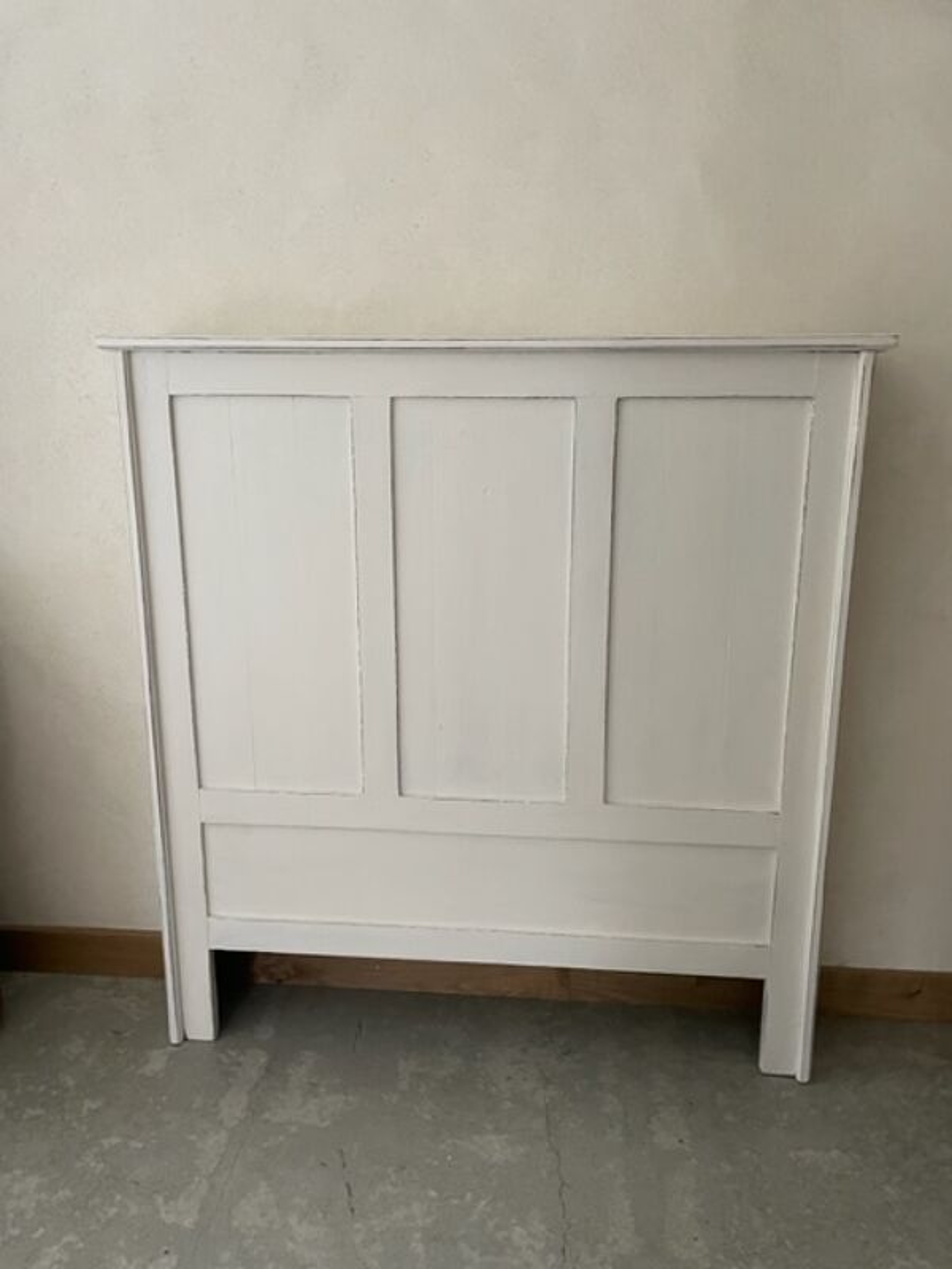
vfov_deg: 67.3
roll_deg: +0.2
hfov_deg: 53.1
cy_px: 634
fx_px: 953
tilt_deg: -15.5
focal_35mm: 26
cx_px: 476
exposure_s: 1/60
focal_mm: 4.2
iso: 400
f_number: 1.6
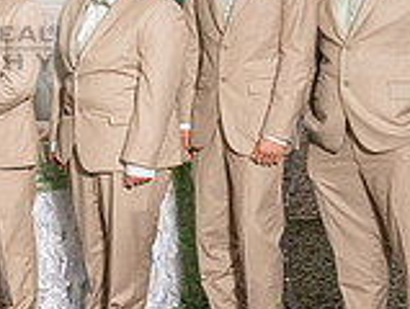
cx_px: -309
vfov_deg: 14.4
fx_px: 1223
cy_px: 104
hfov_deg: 16.3
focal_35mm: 103
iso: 400
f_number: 3.5
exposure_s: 1/160
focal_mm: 24
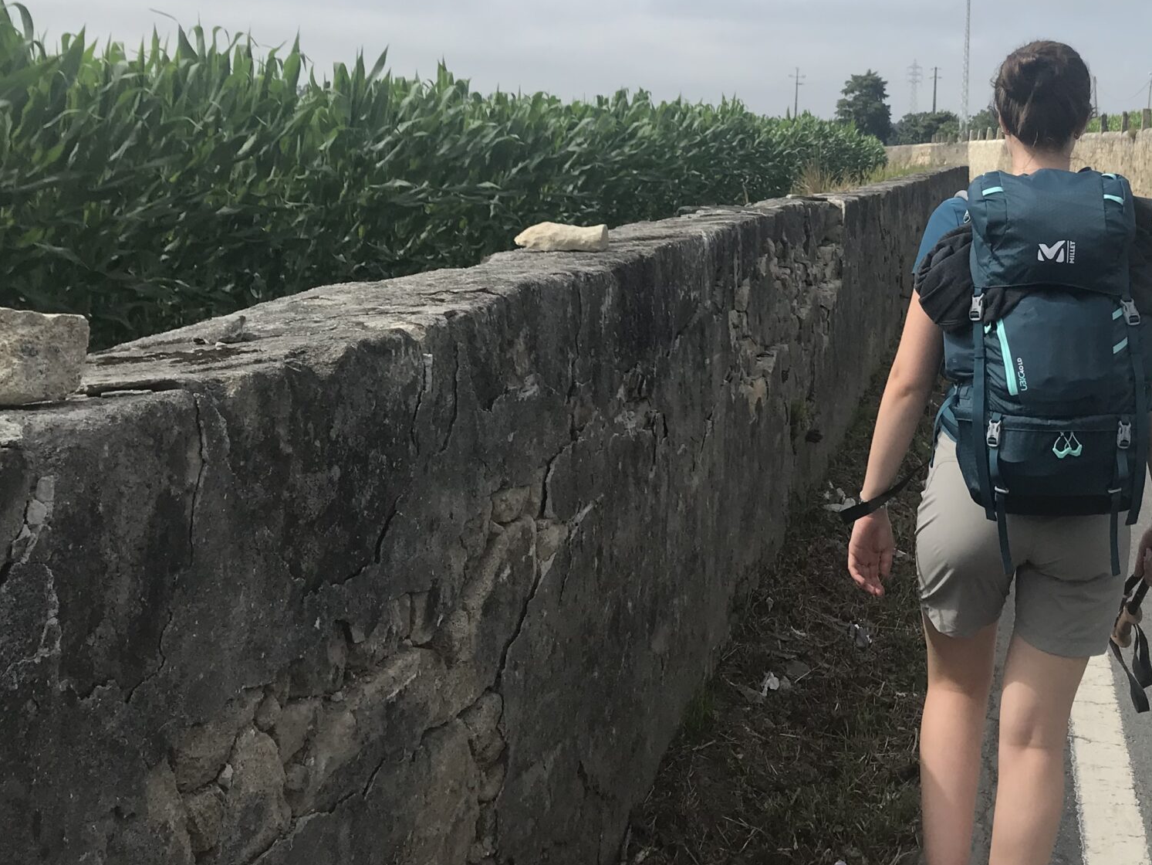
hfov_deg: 38.5
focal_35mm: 48
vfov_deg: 29.3
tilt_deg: -2.4
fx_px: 1598
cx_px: 888
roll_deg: -1.2
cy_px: 129
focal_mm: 3.99
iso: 20
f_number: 1.8
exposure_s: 1/2398
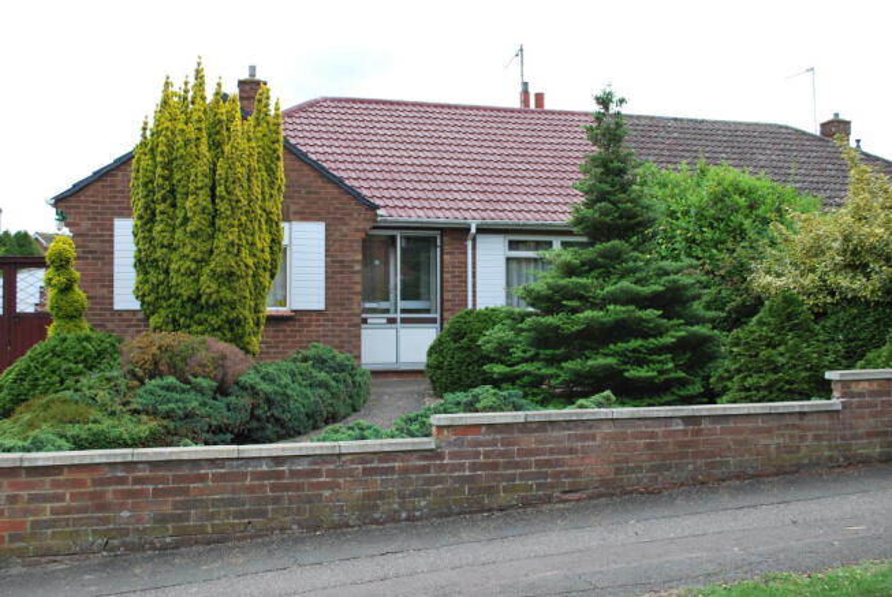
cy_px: 298
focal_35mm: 36
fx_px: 893
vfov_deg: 37.0
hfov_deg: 53.1
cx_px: 446
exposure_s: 1/160
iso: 100
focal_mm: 24
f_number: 6.3
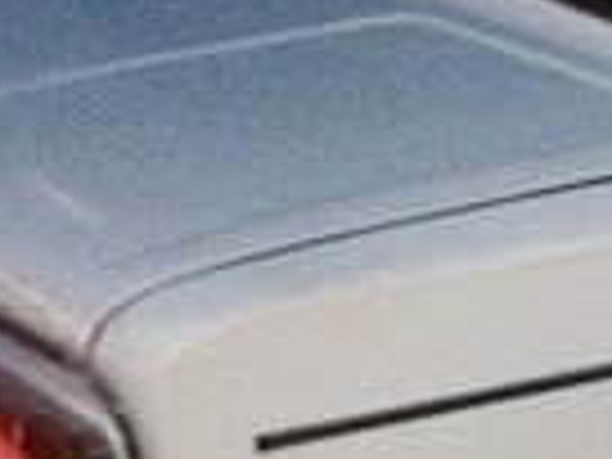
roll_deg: -3.3
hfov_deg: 11.2
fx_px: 2829
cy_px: 232
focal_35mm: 160
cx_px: 1233
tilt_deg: -15.4
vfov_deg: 9.3
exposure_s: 1/16
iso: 500
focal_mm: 4.12
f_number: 2.4
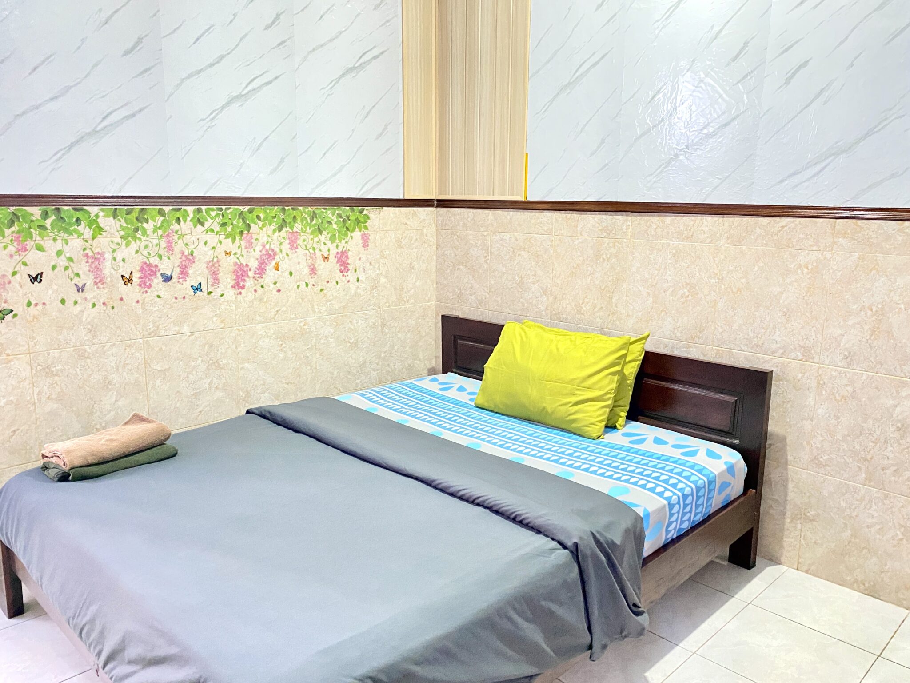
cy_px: 342
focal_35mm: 26
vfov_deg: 53.1
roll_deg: -0.9
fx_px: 683
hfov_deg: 67.3
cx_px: 455
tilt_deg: -12.1
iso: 640
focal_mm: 4.25
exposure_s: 1/25
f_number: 1.8
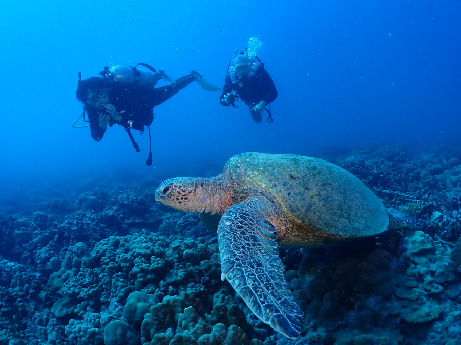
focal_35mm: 25
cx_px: 230
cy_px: 172
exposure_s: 1/320
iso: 100
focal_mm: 4.5
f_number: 2.8
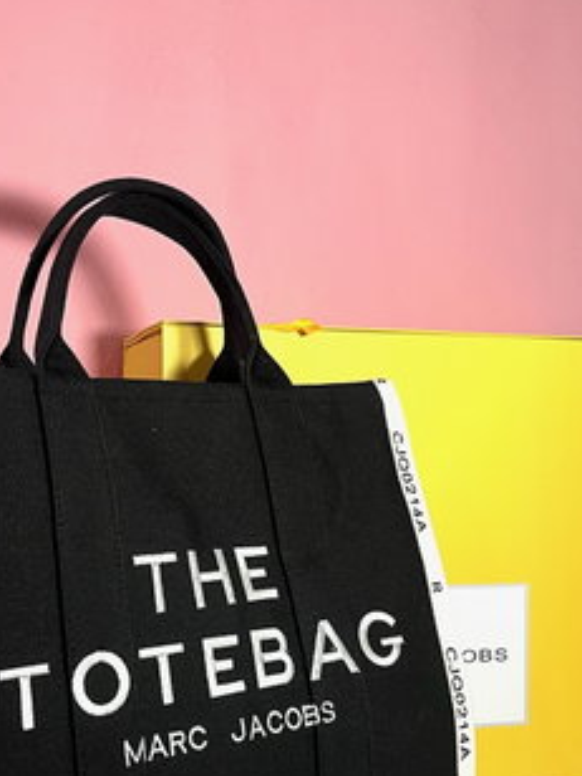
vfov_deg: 42.1
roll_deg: +0.6
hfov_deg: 32.1
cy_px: 374
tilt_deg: +0.2
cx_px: 229
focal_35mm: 45
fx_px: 1009
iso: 64
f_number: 1.6
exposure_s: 1/50
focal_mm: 5.1
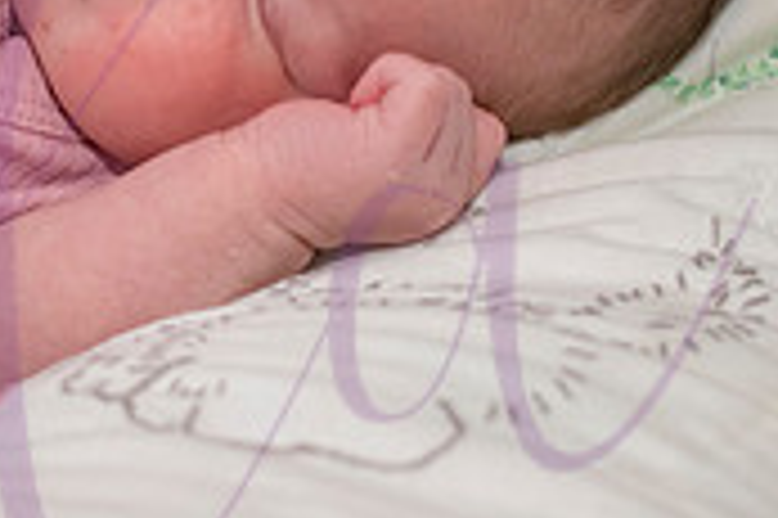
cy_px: -83
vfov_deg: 8.1
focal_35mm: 168
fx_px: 3627
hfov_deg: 12.0
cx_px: -144
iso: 800
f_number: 4
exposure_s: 1/160
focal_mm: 50
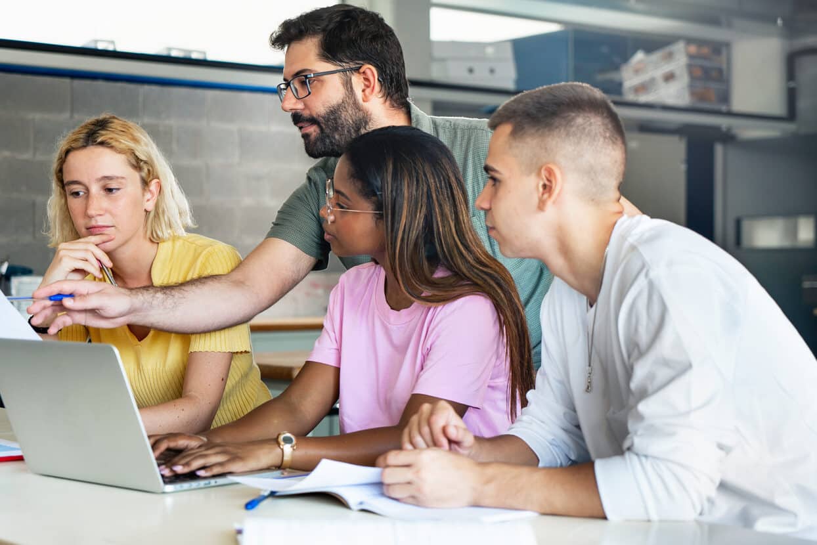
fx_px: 1475
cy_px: 272
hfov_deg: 31.0
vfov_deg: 20.9
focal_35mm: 65
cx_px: 408
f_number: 4
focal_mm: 65
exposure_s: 1/160
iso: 800
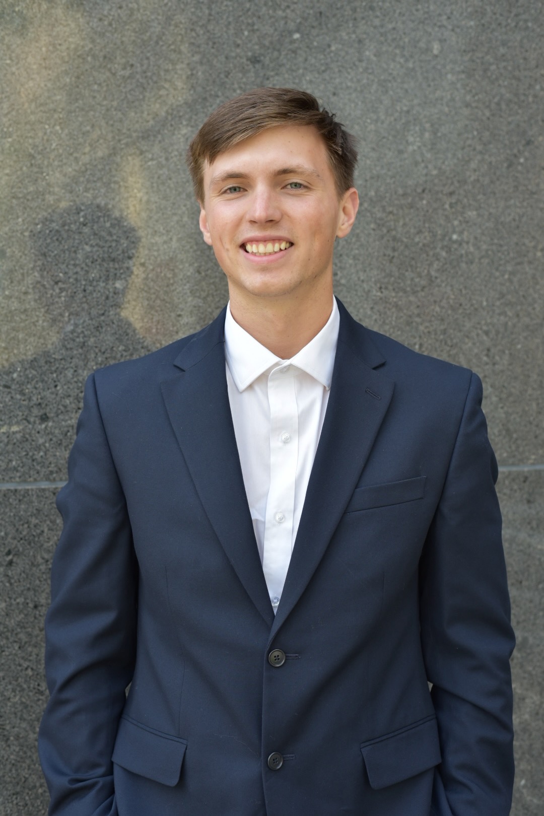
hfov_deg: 27.0
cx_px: 272
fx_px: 1133
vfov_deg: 39.6
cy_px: 408
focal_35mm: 50
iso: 400
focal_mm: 50
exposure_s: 1/100
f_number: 5
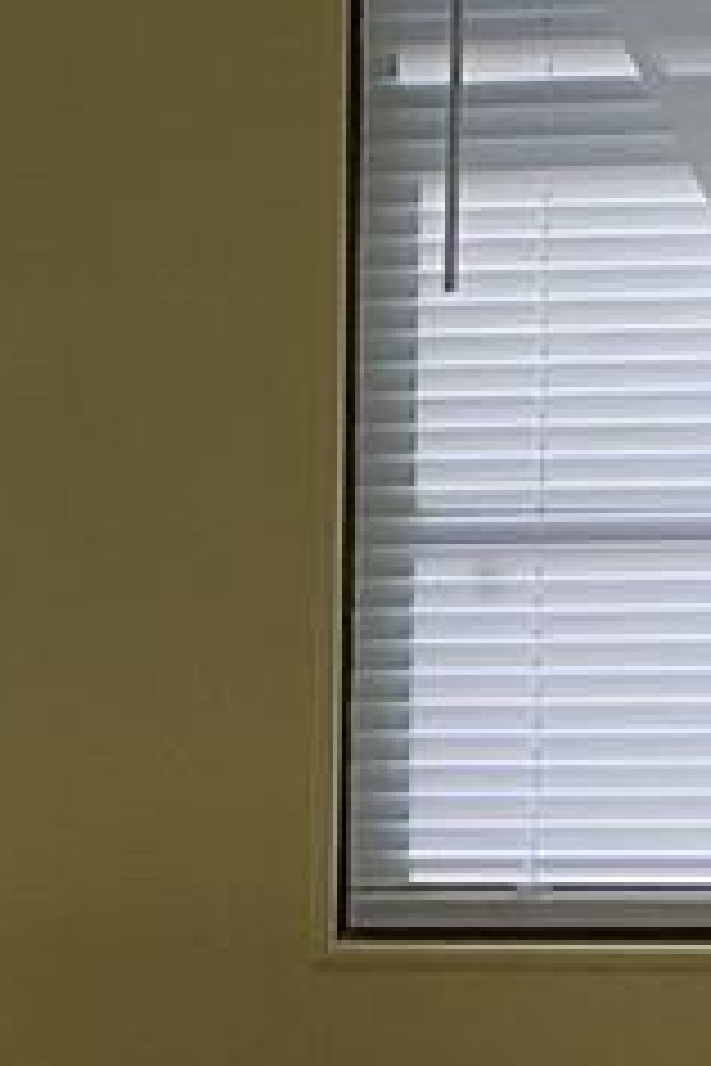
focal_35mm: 218
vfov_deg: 9.4
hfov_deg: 5.9
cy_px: 990
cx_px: -1426
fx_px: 6458
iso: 50
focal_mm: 3.3
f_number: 2.4
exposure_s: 1/120
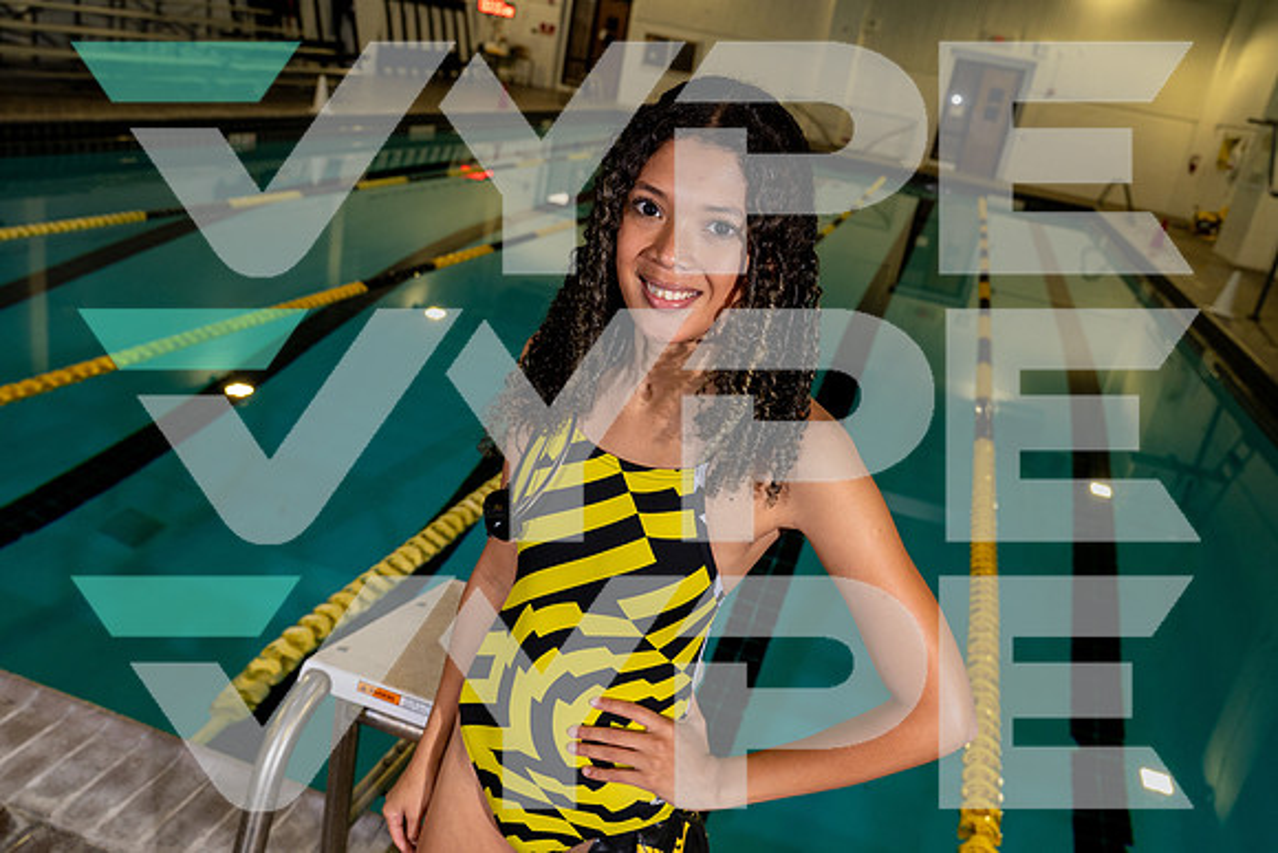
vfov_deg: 43.6
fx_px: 1065
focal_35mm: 30
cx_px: 639
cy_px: 426
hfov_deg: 61.9
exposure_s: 1/250
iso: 1000
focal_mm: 30
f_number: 5.6
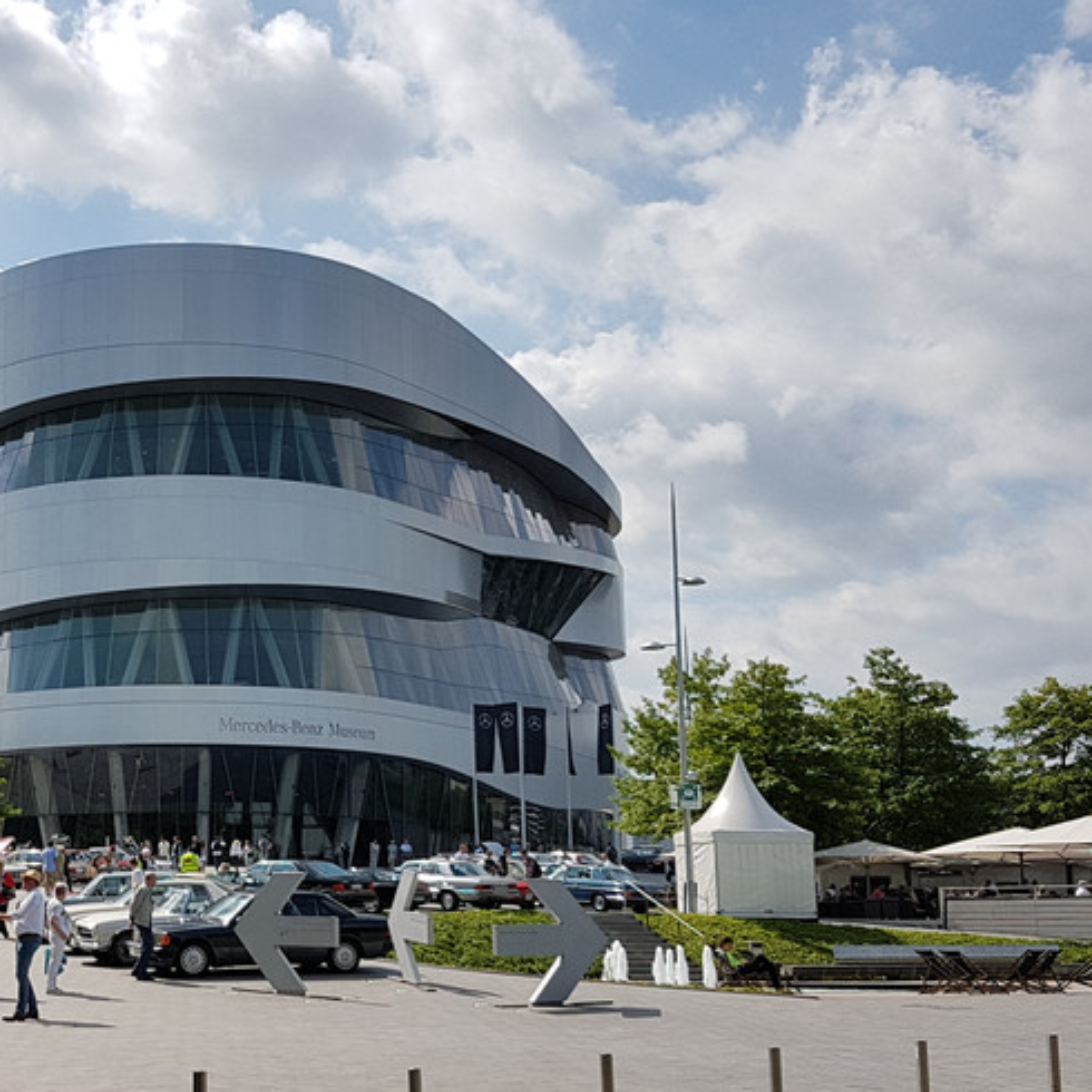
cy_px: 599
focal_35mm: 50
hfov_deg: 33.1
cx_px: 233
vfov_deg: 34.0
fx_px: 1785
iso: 40
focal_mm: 4.2
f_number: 1.7
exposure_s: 1/3672
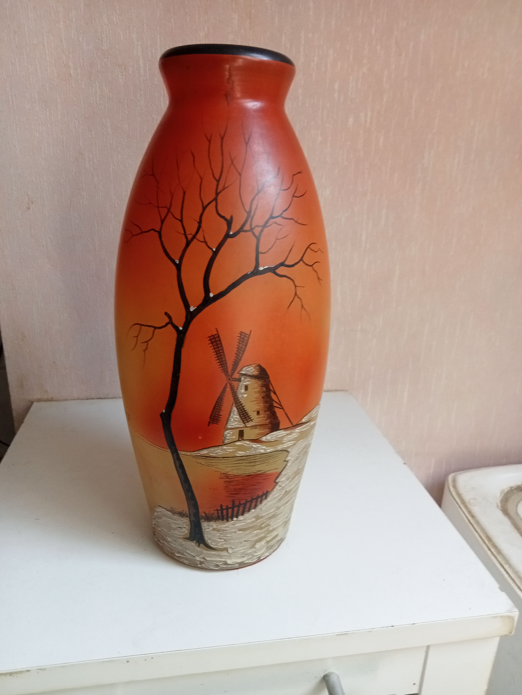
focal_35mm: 28
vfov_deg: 63.4
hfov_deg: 49.7
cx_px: 261
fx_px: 563
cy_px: 348
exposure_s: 1/50
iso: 126
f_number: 2.2
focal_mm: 3.46
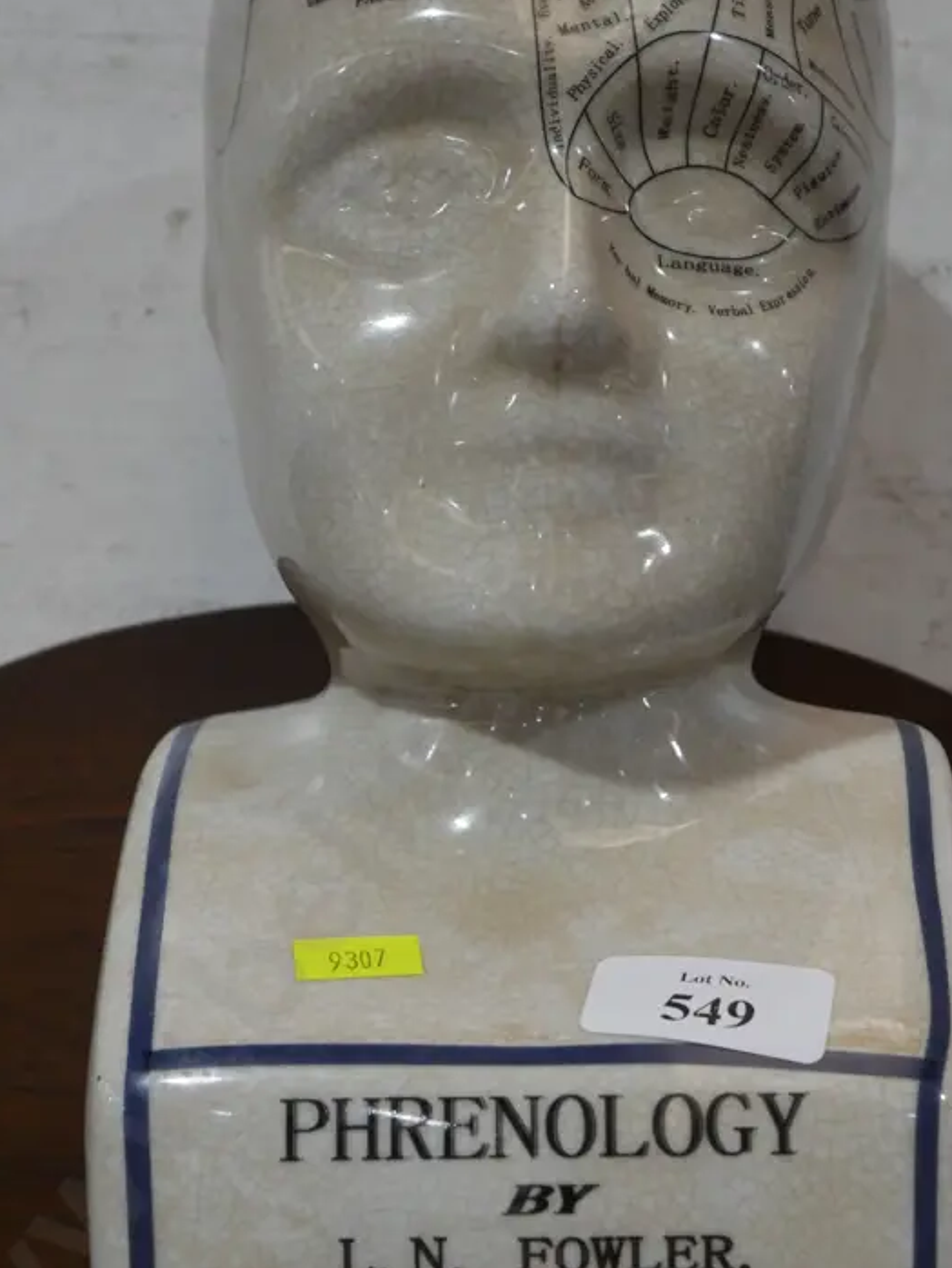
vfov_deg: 21.5
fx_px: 3335
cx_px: 535
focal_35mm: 91
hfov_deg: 16.2
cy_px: 618
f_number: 5.4
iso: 800
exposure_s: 1/80
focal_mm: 31
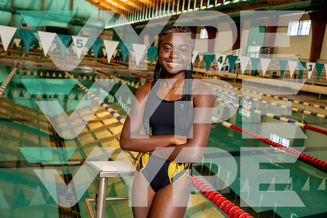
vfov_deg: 37.9
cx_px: 164
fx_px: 318
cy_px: 109
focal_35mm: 35
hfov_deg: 54.4
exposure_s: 1/250
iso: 1600
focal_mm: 35
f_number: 4
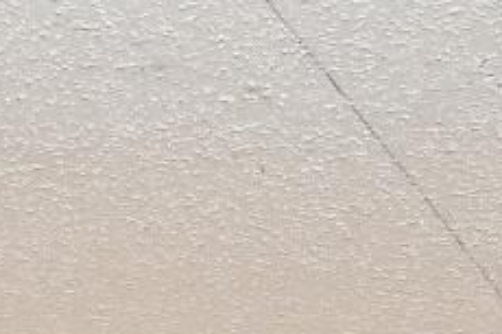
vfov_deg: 8.5
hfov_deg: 15.9
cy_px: 1092
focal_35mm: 127
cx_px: 9
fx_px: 1770
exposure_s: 1/8
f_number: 9
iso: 400
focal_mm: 12
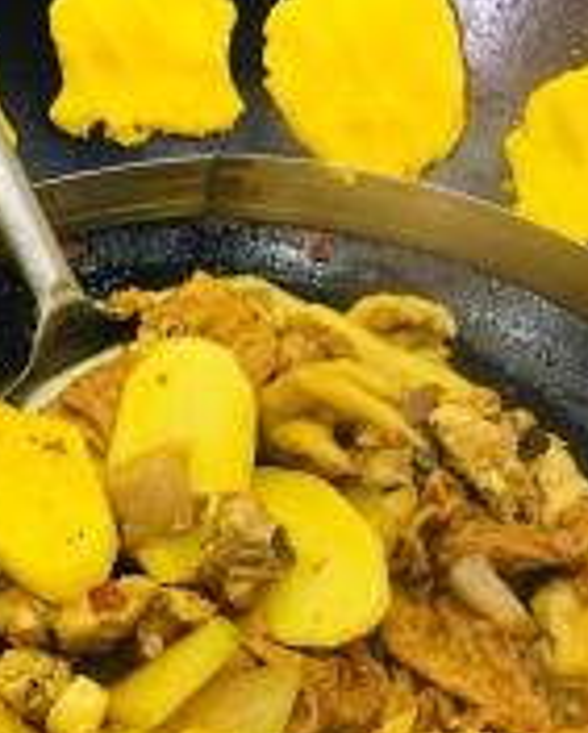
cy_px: 558
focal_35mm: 72
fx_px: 1565
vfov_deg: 26.0
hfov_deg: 21.1
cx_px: 133
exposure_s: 1/17
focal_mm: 4.15
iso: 80
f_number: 2.2
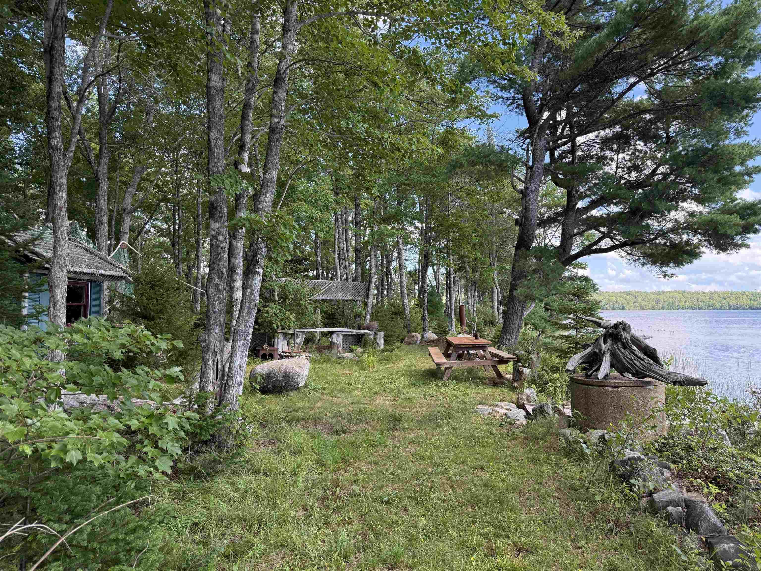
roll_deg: +0.2
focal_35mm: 24
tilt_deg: +3.4
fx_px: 528
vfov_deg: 56.8
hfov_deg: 71.6
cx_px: 380
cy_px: 286
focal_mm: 6.76
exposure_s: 1/627
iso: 100
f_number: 1.78
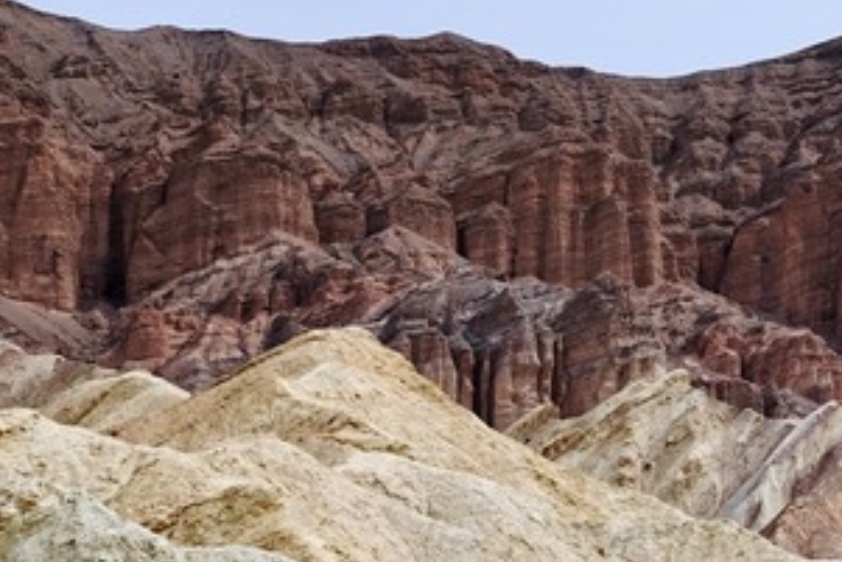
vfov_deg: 5.2
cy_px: 512
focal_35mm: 264
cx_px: 1004
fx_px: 6177
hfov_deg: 7.7
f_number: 4.5
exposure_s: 1/1250
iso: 100
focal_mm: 37.41
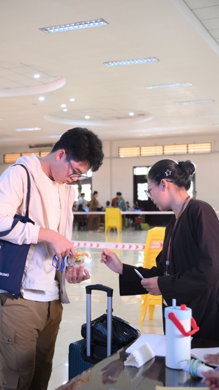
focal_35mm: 51
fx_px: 527
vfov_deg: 40.6
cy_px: 194
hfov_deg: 23.5
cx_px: 99
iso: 4000
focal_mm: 48
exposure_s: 1/160
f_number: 4
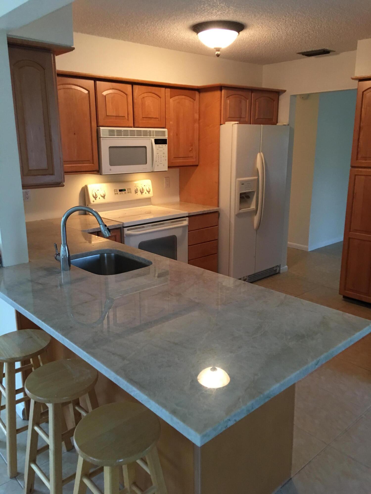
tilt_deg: -11.7
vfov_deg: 61.7
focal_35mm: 29
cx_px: 186
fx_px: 414
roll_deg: -0.7
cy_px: 247
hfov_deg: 48.2
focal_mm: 4.15
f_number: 2.2
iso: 80
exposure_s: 1/15
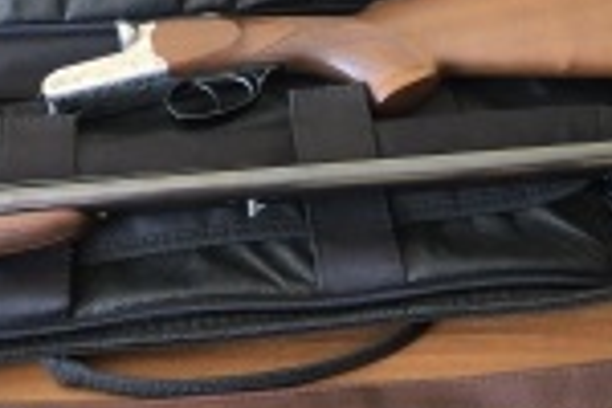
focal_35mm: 68
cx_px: 220
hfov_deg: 29.5
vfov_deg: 19.9
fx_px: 1156
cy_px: 116
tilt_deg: -47.8
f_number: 1.8
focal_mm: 3.99
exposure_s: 1/15
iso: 64
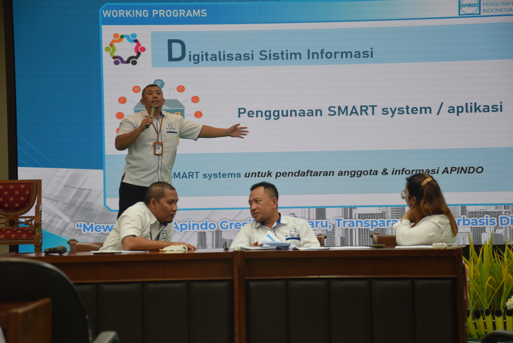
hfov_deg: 17.0
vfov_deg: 11.4
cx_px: 256
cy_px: 172
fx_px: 1711
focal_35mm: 120
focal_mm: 80
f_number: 5.6
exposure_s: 1/160
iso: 800
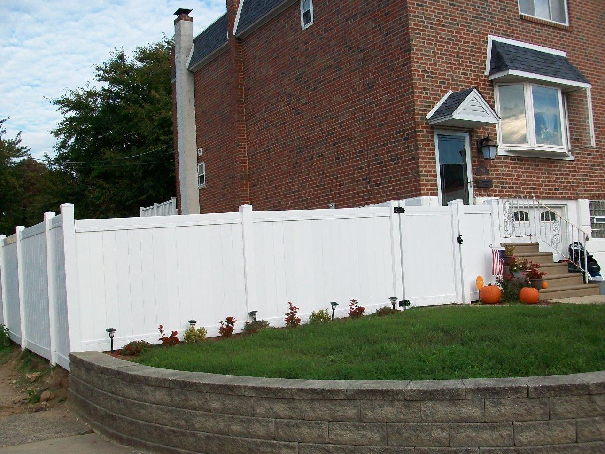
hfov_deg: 49.0
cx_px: 297
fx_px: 664
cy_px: 227
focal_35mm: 38
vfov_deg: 37.7
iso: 80
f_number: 2.8
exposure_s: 1/640
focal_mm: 5.7
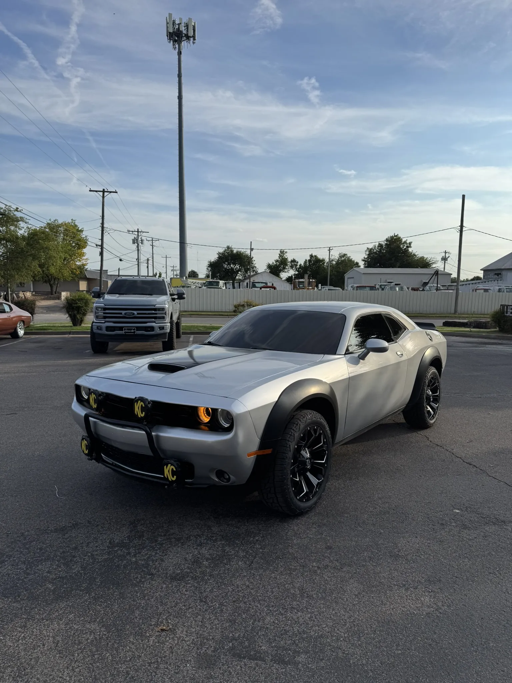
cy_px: 342
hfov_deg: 56.8
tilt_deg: -6.2
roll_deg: +0.0
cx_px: 256
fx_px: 473
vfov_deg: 71.6
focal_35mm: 24
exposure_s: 1/5348
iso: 80
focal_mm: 6.76
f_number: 1.78
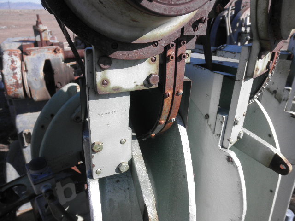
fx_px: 239
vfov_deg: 49.7
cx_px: 148
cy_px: 110
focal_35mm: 28
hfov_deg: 63.4
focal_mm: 5
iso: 64
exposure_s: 1/100
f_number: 8.5
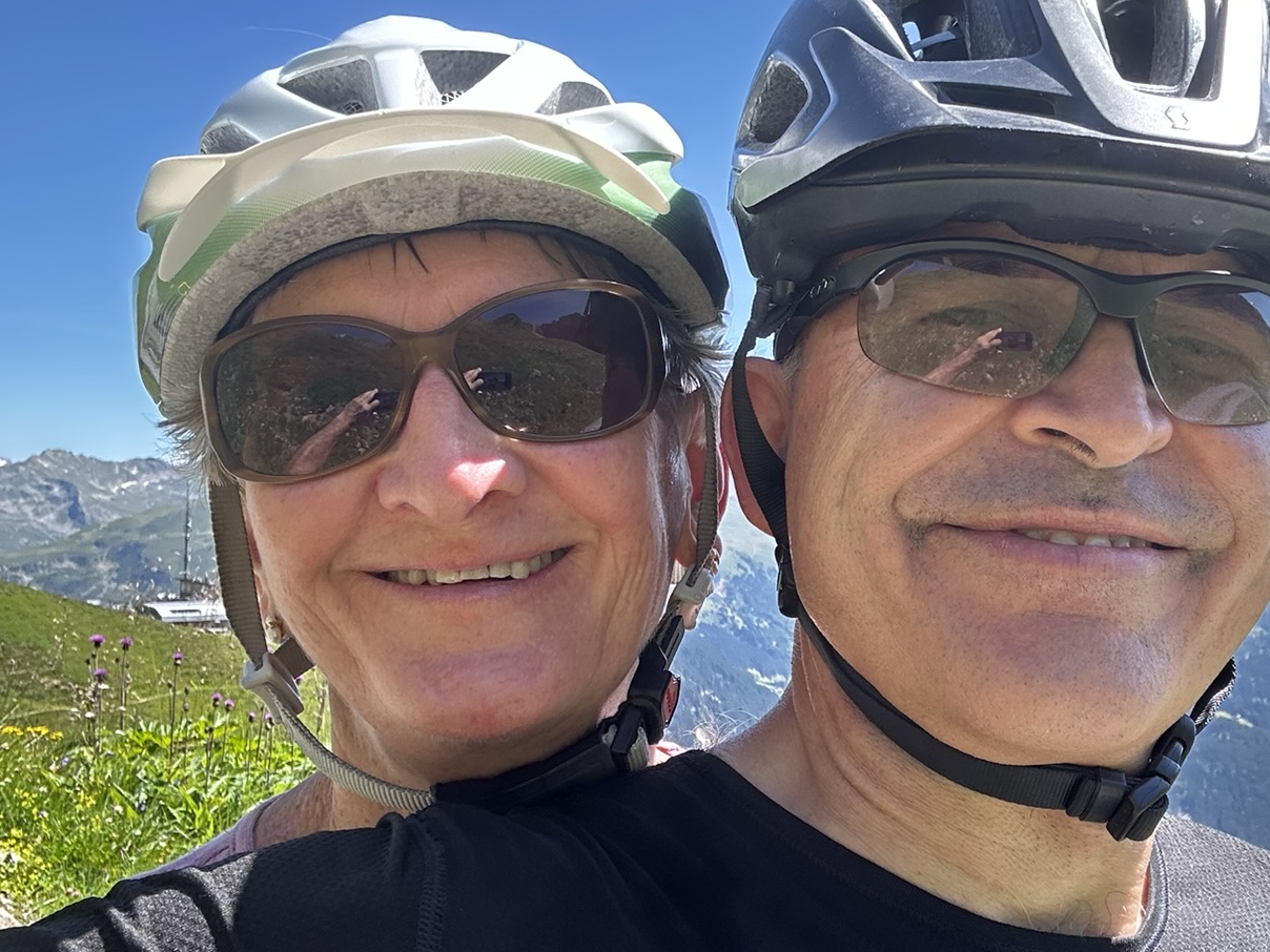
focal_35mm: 39
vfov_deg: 36.8
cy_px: 473
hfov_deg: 46.1
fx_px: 1431
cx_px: 963
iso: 25
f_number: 1.9
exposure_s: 1/283
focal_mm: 2.69
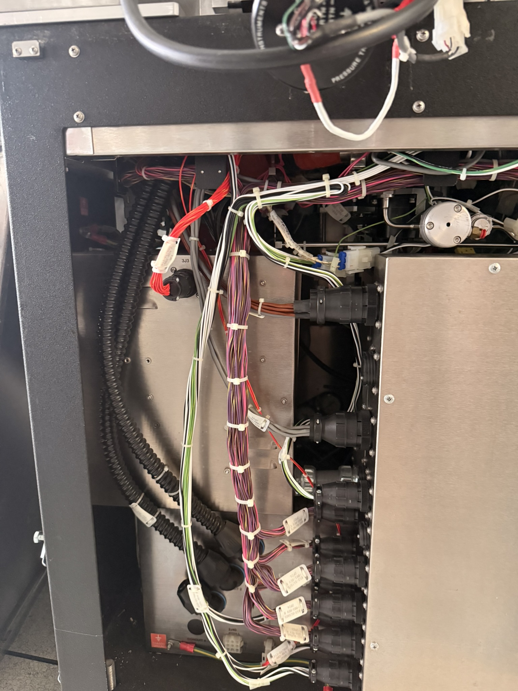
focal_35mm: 24
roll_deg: +0.3
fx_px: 479
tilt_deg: -11.3
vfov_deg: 71.6
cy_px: 346
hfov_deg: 56.8
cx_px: 259
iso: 1000
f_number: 1.78
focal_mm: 6.76
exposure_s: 1/40
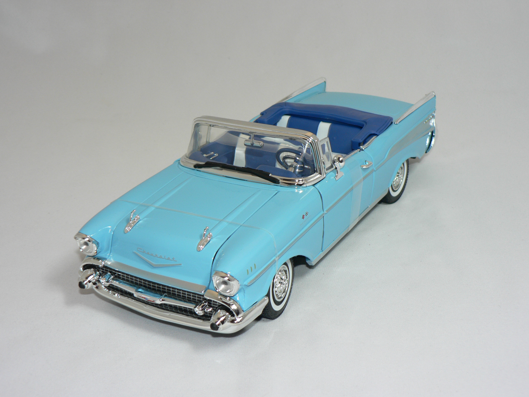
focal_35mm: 52
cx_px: 264
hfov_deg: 36.8
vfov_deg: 28.0
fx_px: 795
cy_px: 198
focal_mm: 8.7
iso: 80
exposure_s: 1/60
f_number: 2.8
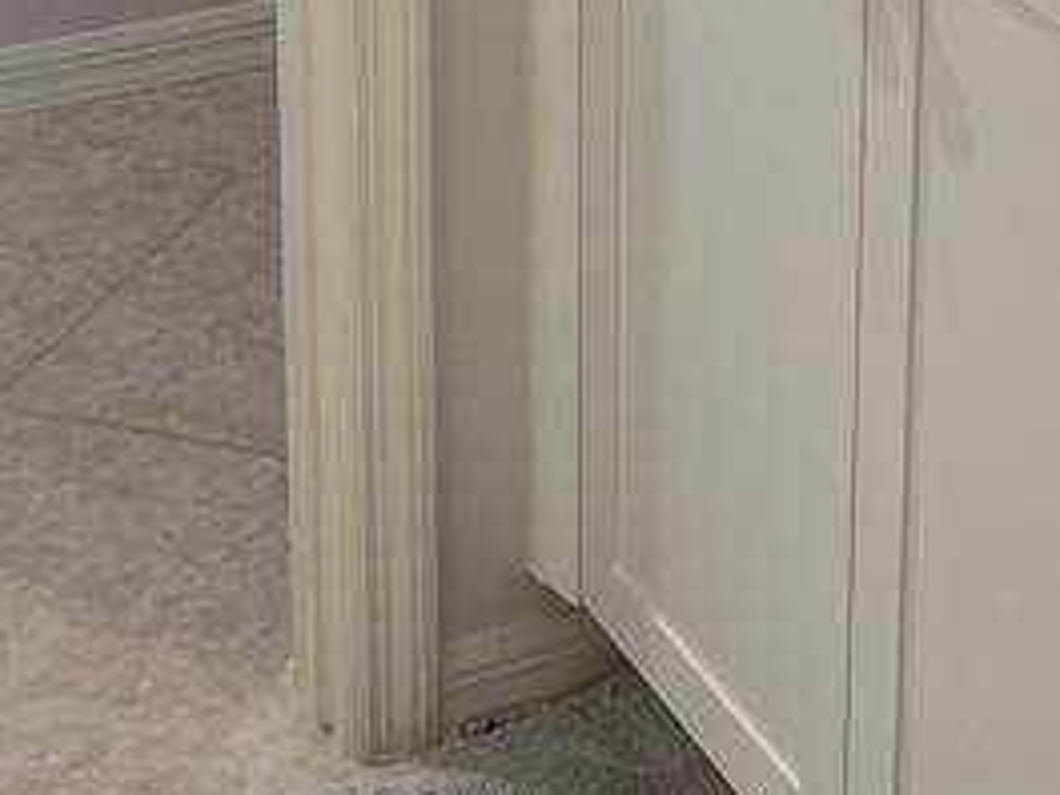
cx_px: 831
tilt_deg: -15.7
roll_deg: -0.5
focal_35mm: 101
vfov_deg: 13.9
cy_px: -341
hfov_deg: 19.3
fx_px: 3093
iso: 80
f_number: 1.5
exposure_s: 1/120
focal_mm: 5.7
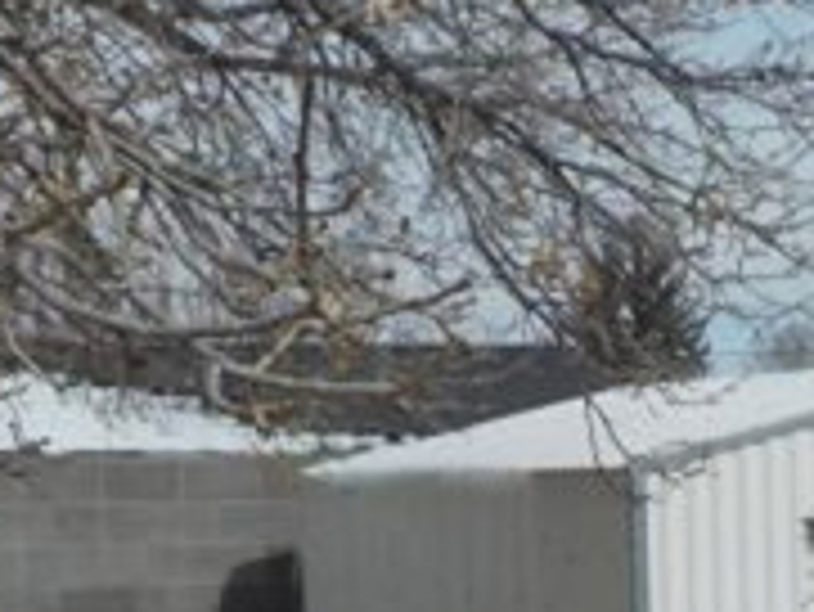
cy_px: 747
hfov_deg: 18.4
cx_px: 652
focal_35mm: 106
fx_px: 2494
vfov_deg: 13.6
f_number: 6.6
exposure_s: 1/800
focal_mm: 4.1
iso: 125
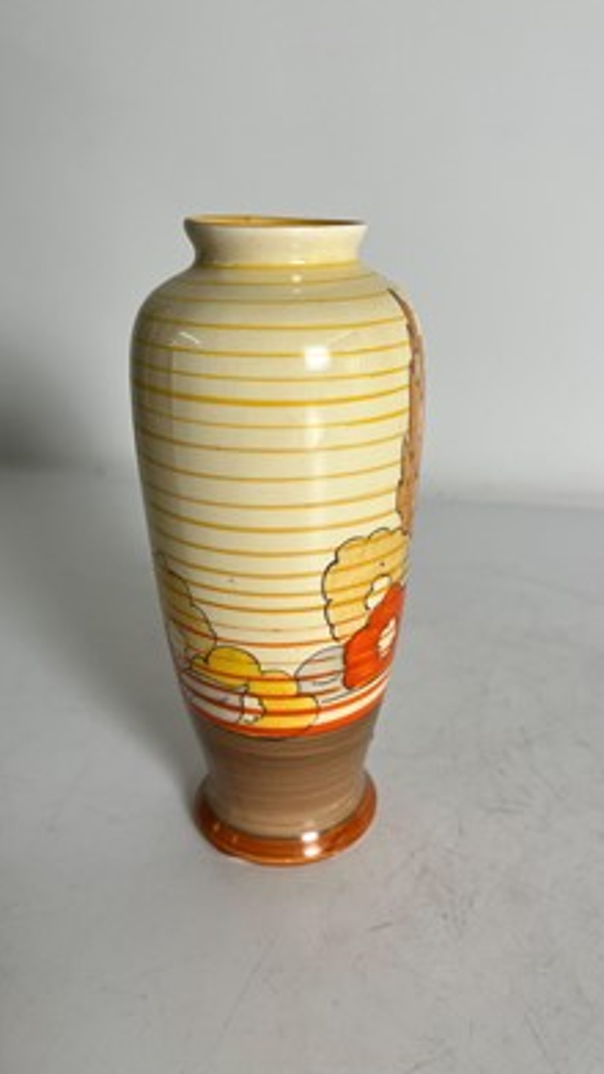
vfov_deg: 66.1
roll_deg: +1.1
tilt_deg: -22.8
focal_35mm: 29
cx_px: 321
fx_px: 826
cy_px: 533
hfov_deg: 40.2
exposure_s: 1/322
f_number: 1.6
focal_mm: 5.1
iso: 50
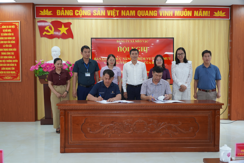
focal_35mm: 33
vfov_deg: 40.0
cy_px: 82
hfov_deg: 57.2
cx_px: 122
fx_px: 224
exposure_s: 1/160
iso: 500
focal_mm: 22
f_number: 4
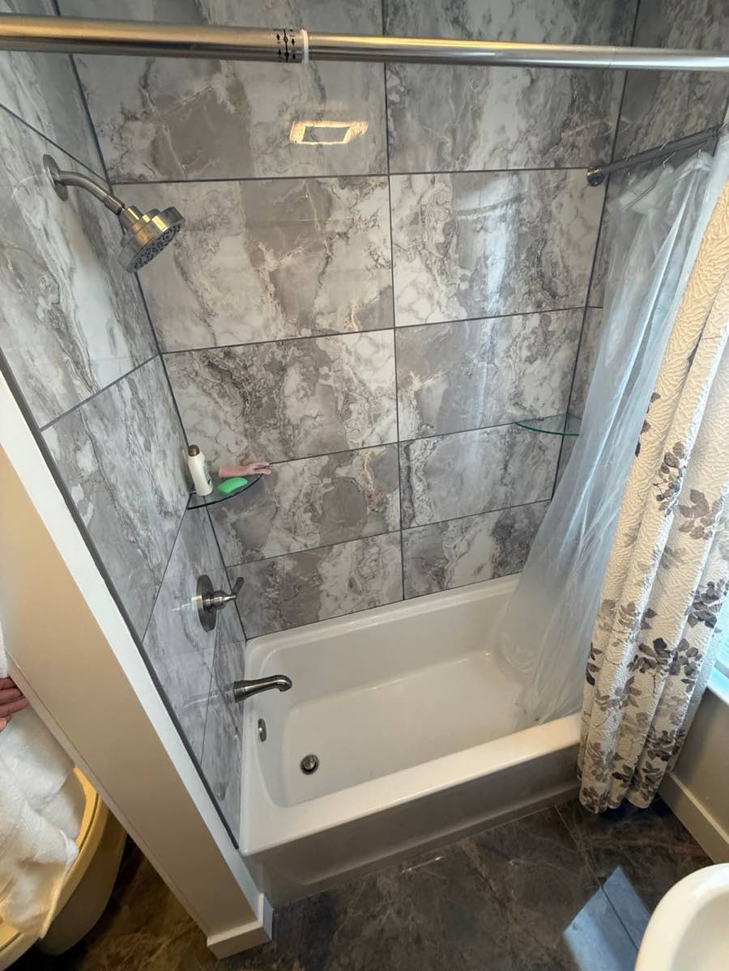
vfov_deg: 102.1
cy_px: 486
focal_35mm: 14
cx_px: 364
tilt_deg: -28.0
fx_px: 393
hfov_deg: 85.7
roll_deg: +4.9
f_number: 2.2
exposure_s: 1/60
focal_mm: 2.22
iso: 200
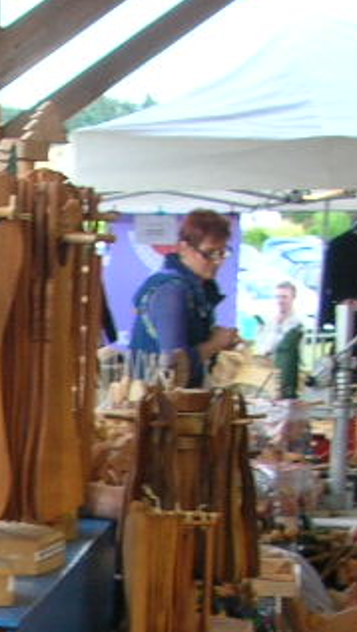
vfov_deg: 17.0
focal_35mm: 123
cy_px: 662
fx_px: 2064
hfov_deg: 9.4
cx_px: -285
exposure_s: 1/32
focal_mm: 5.8
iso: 50
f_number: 2.8
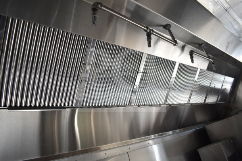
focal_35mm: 27
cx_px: 121
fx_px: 182
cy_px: 80
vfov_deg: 48.0
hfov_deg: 67.4
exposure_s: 1/30
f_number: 3.5
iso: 400
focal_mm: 18
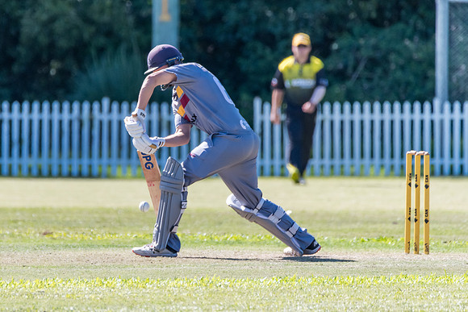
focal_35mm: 833
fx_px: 10831
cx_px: 148
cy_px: 155
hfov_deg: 2.5
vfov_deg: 1.7
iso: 1250
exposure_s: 1/2000
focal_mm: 600
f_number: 6.3
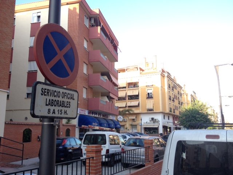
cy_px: 88
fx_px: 236
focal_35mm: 35
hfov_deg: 52.6
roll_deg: -0.7
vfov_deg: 40.7
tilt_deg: +9.5
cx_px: 116
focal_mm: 4.28
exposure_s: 1/249
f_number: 2.4
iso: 50
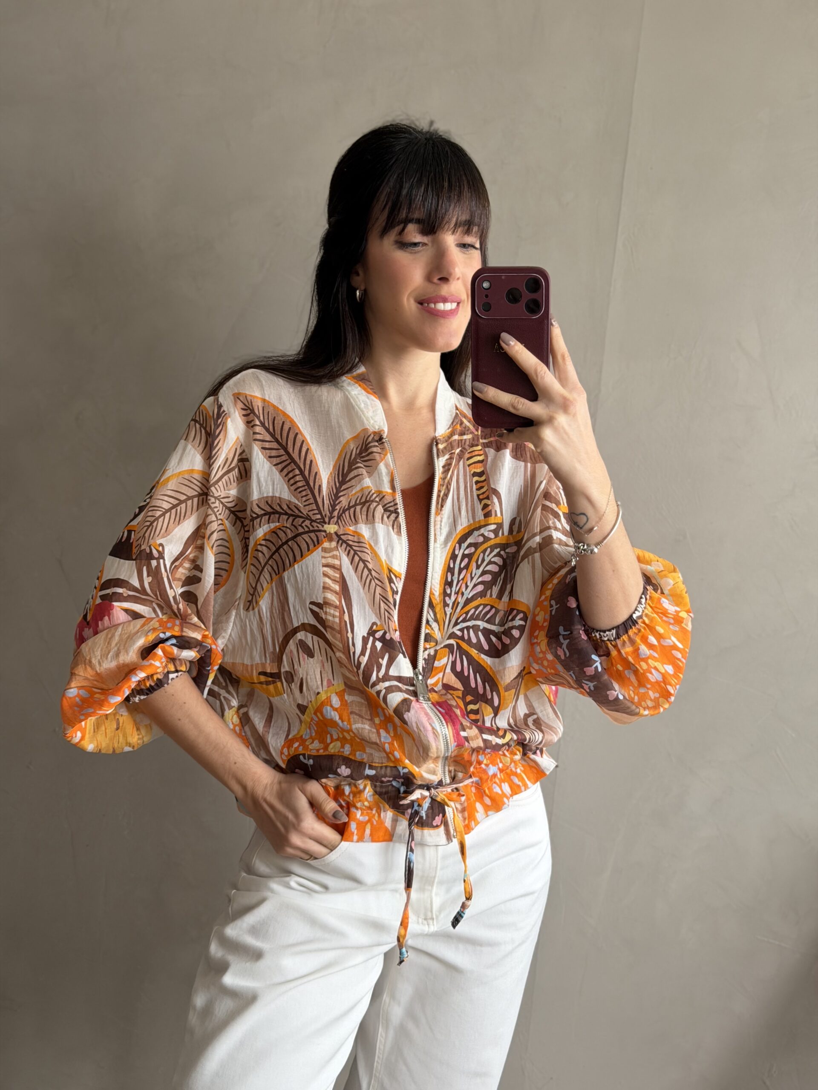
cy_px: 545
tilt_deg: -12.9
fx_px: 1512
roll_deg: -5.3
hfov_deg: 30.3
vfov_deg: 39.7
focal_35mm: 48
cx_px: 409
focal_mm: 6.76
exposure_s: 1/69
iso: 100
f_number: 1.78
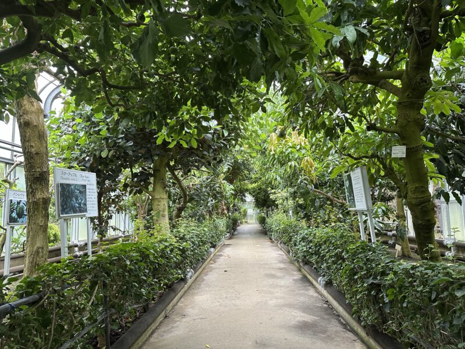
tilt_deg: +7.2
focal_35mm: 24
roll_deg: +1.4
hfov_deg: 71.6
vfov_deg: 56.8
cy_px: 174
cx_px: 232
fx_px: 322
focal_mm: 6.86
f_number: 1.78
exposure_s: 1/79
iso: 250
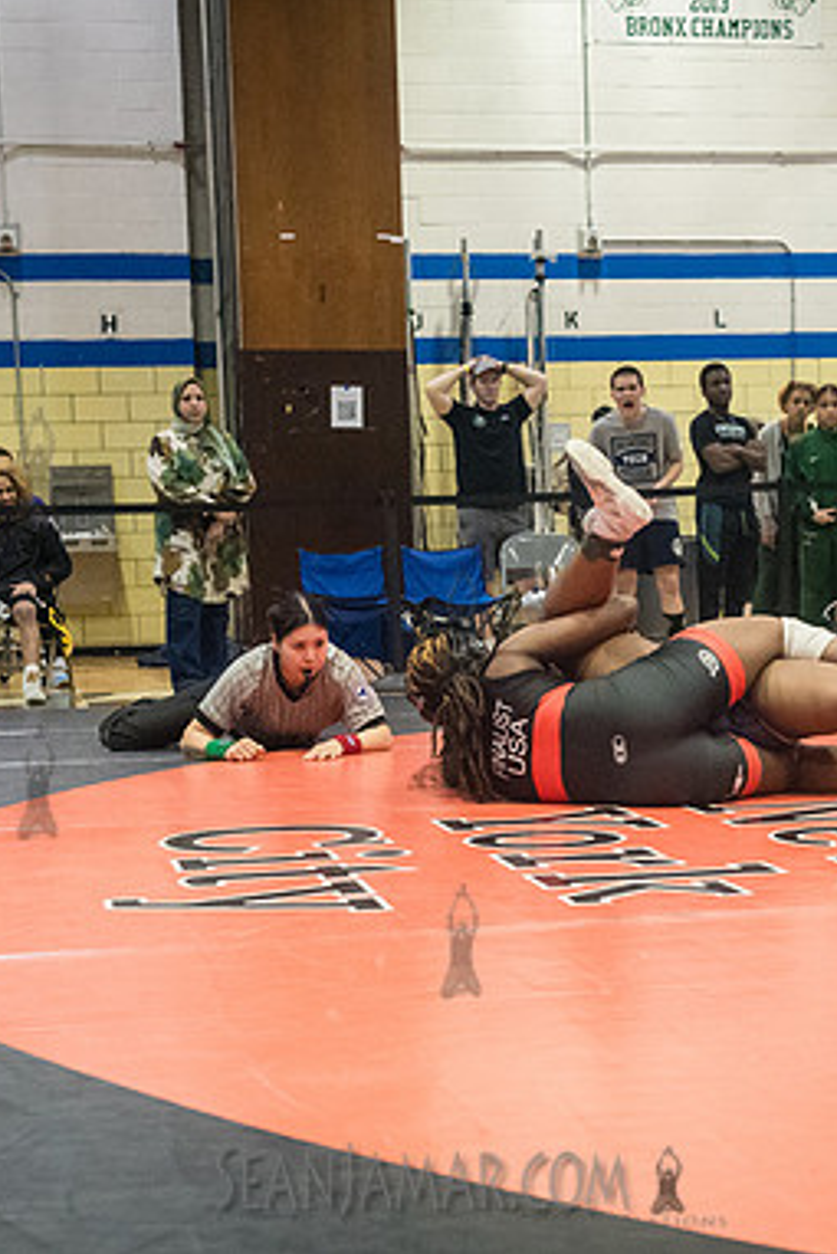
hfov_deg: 20.6
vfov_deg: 30.4
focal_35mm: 66
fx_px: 2299
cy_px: 776
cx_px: 528
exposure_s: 1/400
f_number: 4
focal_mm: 35
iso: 8000
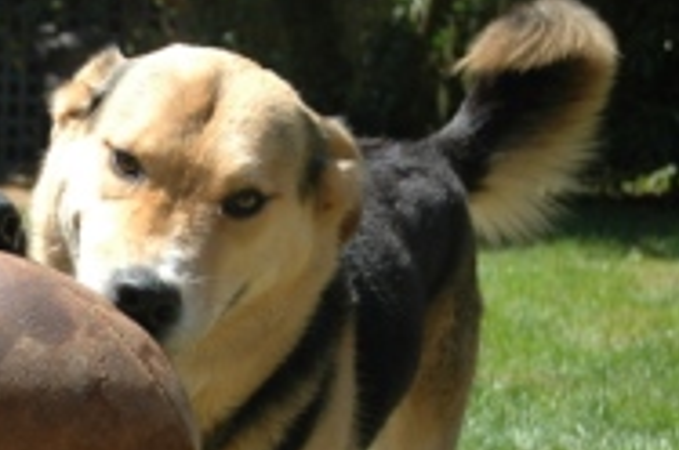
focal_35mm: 104
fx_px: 1962
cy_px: 428
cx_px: -54
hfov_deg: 18.9
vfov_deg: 13.0
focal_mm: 29
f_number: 4
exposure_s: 1/640
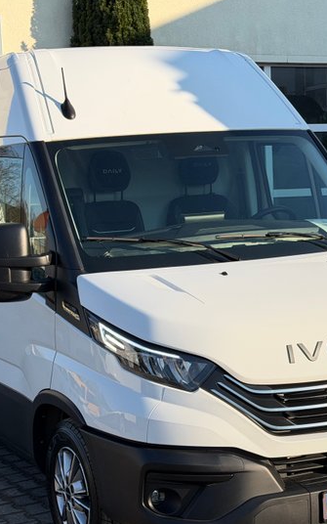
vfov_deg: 27.1
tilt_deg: -4.3
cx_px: 151
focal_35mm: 76
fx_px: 1084
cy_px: 274
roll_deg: +2.3
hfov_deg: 17.2
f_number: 1.78
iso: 64
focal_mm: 6.76
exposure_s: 1/3891
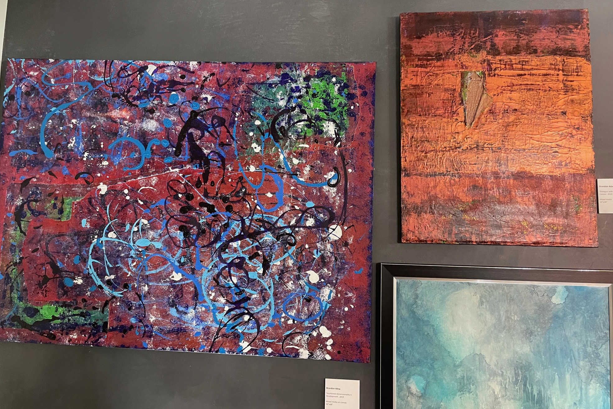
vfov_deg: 46.4
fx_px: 477
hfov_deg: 65.5
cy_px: 185
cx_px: 313
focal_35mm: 28
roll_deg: -0.2
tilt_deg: +6.8
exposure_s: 1/59
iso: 320
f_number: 1.6
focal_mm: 4.2
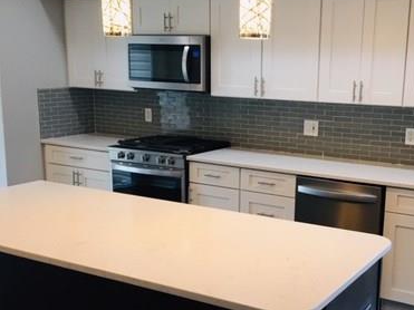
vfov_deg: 29.0
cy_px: 186
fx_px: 598
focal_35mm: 50
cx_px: 249
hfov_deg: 38.0
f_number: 2.2
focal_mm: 4.15
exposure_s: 1/30
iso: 32
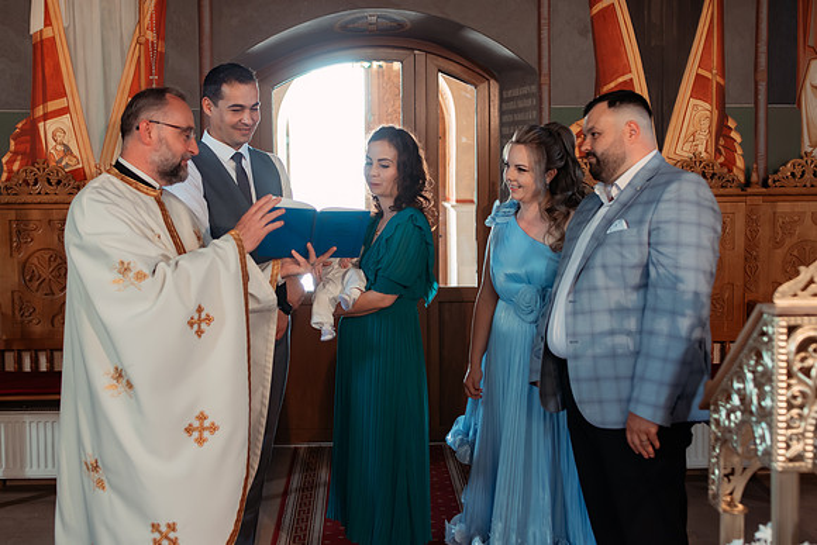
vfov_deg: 33.1
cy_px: 231
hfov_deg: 48.1
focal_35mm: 40
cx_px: 378
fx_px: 914
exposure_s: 1/200
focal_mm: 35
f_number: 2.8
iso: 1600
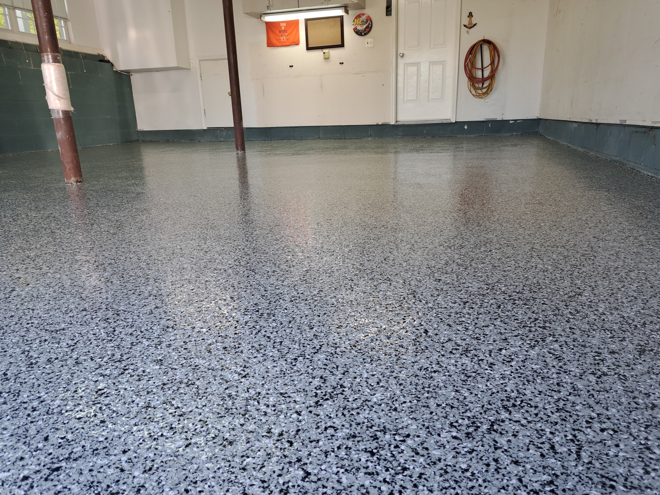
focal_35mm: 24
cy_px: 248
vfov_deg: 56.8
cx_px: 330
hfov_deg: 71.6
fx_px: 458
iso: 50
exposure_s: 1/60
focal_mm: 5.23
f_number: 1.8
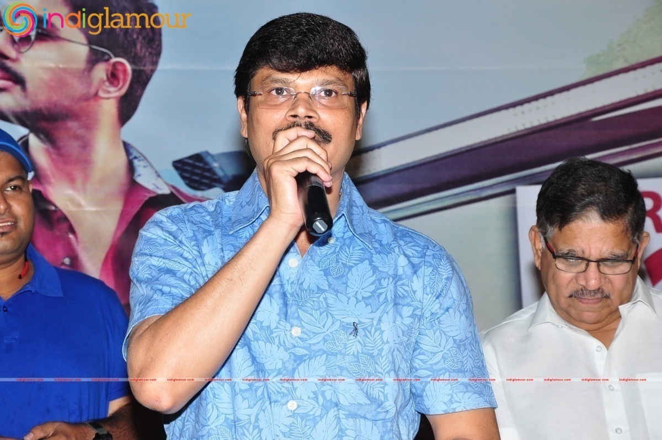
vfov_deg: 10.1
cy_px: 220
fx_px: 2479
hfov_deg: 15.2
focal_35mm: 135
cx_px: 331
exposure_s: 1/125
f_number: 10
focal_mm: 90
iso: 500
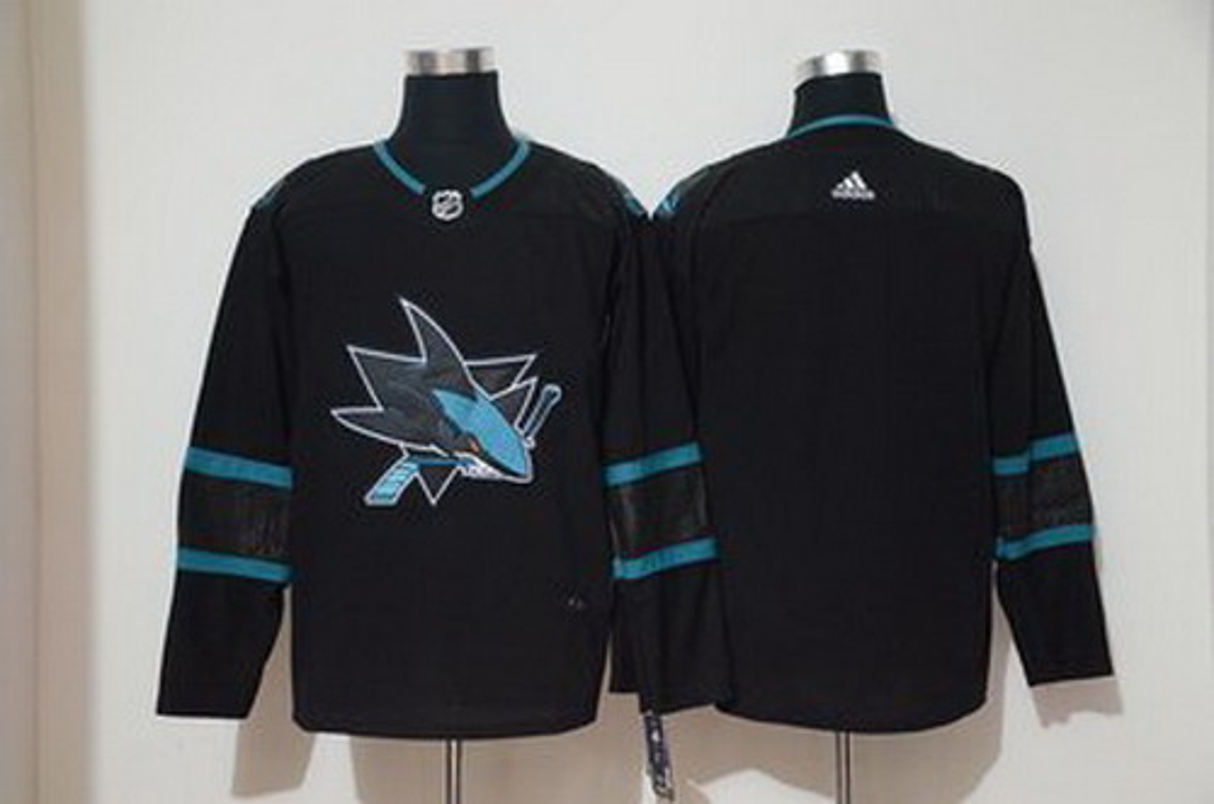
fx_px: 1766
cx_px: 607
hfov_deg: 37.9
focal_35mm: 52
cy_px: 402
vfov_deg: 25.6
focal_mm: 35
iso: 4000
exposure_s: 1/13
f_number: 4.2
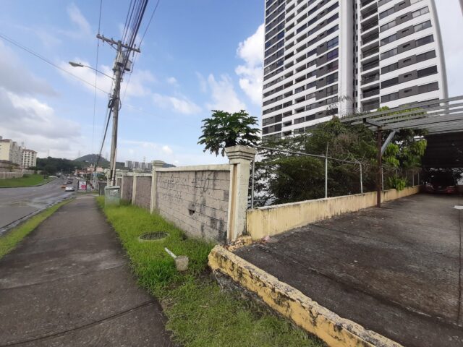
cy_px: 174
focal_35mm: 13
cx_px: 232
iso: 40
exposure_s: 1/585
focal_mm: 1.42
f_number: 2.2
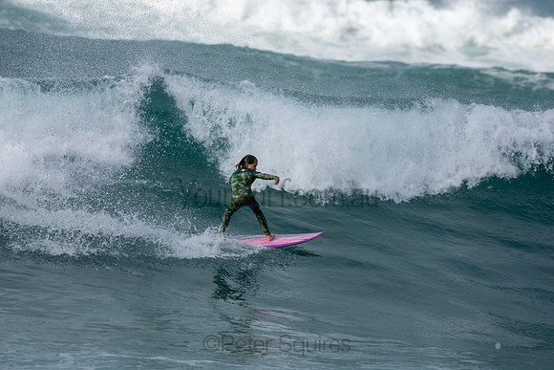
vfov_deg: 1.9
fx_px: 11082
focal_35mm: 720
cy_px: 185
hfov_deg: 2.9
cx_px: 277
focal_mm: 480
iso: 220
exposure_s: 1/1000
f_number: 5.6
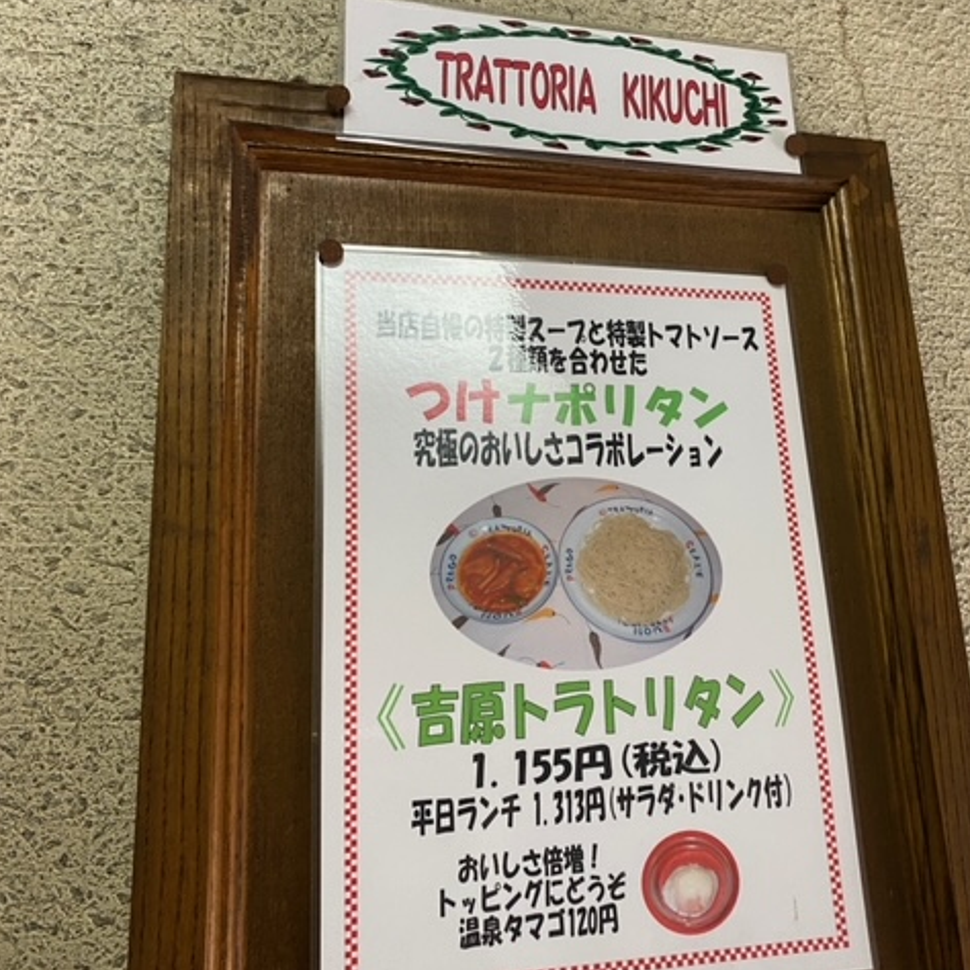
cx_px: 575
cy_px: 485
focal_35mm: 31
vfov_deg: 52.5
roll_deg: +2.6
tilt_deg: +14.2
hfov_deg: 52.2
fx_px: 983
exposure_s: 1/50
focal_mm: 4.25
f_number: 1.8
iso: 250
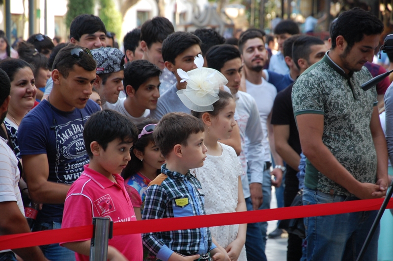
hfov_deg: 13.1
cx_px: 196
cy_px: 130
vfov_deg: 8.7
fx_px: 1718
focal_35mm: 158
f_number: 6.3
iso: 400
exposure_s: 1/80
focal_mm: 105
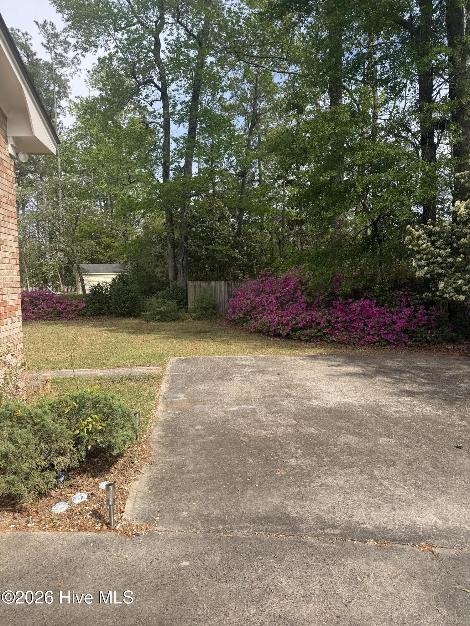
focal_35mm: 24
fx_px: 434
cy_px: 313
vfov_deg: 71.6
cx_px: 235
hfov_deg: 56.8
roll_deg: +0.9
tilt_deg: -4.7
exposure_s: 1/2299
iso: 80
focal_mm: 6.76
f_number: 1.78
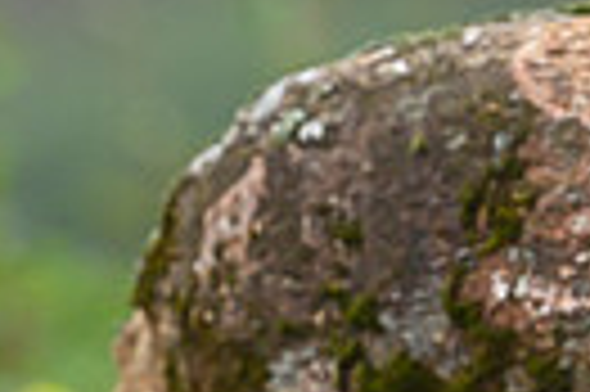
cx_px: -325
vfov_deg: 0.6
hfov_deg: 1.0
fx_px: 34734
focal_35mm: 2122
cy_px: 541
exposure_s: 1/1000
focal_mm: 400
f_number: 4
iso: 1000
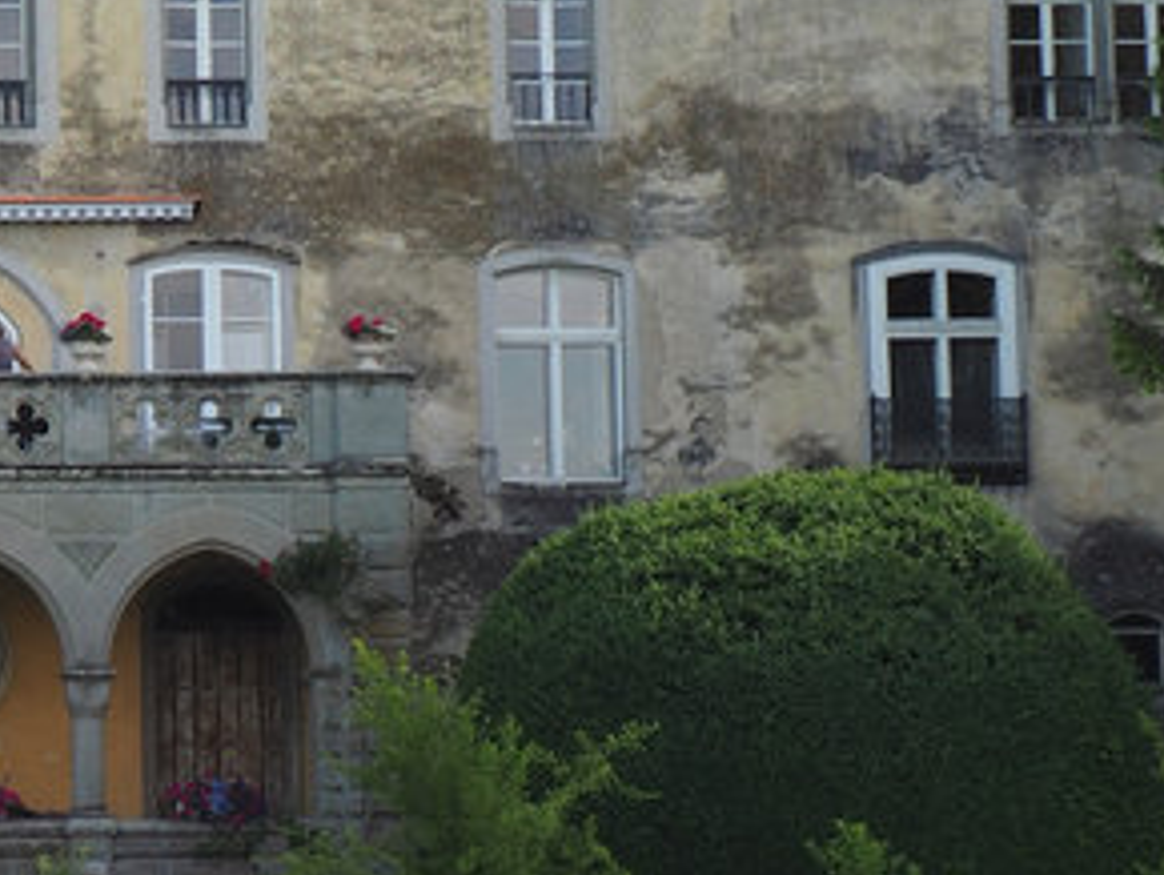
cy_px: 462
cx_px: -429
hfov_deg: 15.5
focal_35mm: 120
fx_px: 4038
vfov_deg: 12.4
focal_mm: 17
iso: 200
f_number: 6.3
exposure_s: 1/200
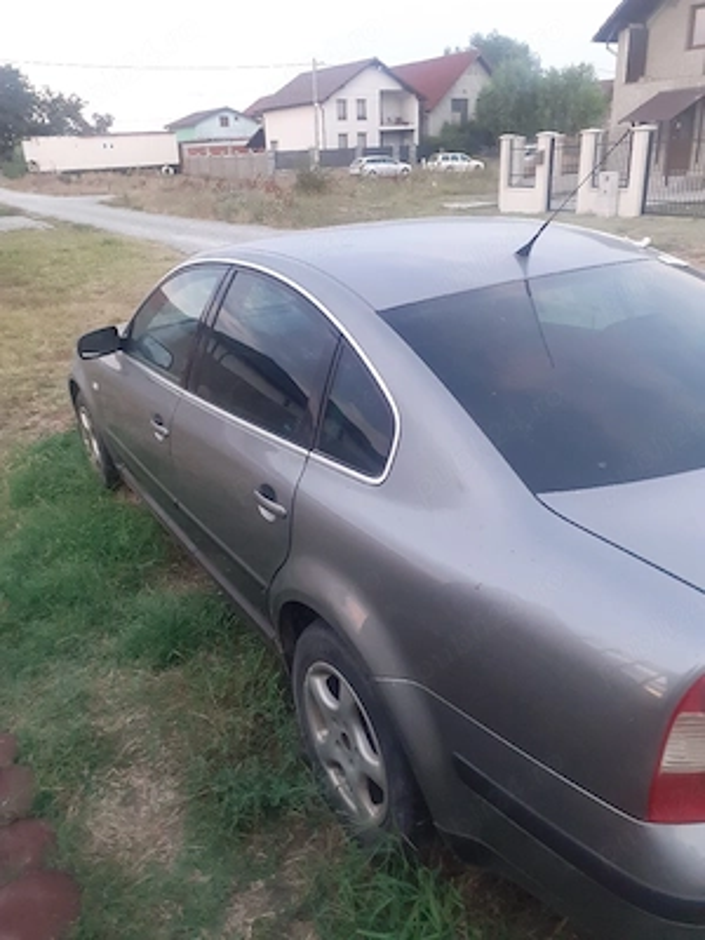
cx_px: 352
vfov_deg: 65.3
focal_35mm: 27
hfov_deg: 51.4
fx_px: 733
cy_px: 470
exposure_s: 1/50
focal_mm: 3.6
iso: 160
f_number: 1.9
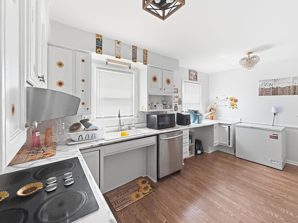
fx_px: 121
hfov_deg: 102.1
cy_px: 112
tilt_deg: -4.1
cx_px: 149
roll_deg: +0.2
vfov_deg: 85.7
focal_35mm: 14
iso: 200
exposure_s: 1/121
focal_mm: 2.2
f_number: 2.2
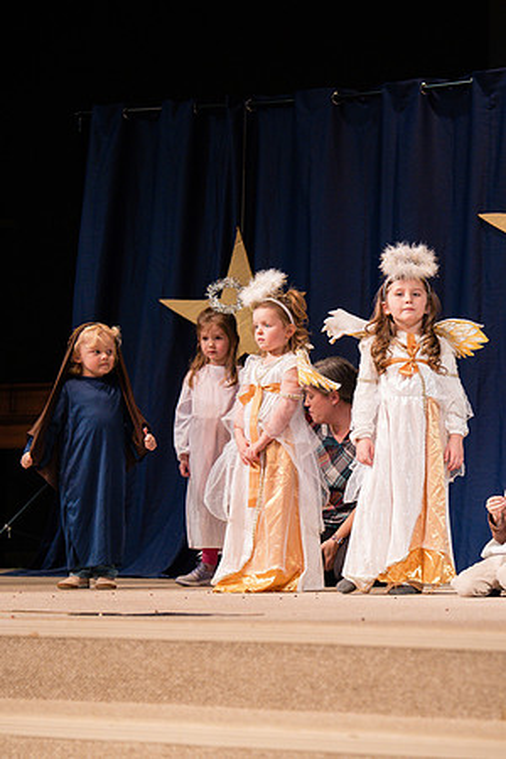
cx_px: 536
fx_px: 2575
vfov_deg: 16.8
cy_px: 441
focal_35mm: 122
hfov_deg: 11.1
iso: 1250
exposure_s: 1/250
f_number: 2.8
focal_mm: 70
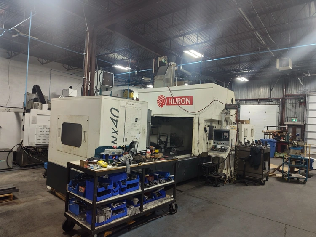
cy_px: 118
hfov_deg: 73.9
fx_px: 210
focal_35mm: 23
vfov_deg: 58.9
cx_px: 158
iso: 669
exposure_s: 1/60
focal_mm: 5.56
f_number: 1.8
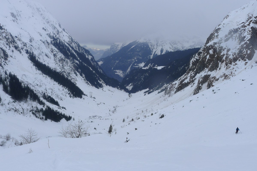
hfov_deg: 61.9
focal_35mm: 30
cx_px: 128
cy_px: 86
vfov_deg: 43.6
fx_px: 214
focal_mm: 6.4
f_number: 4
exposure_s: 1/800
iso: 80
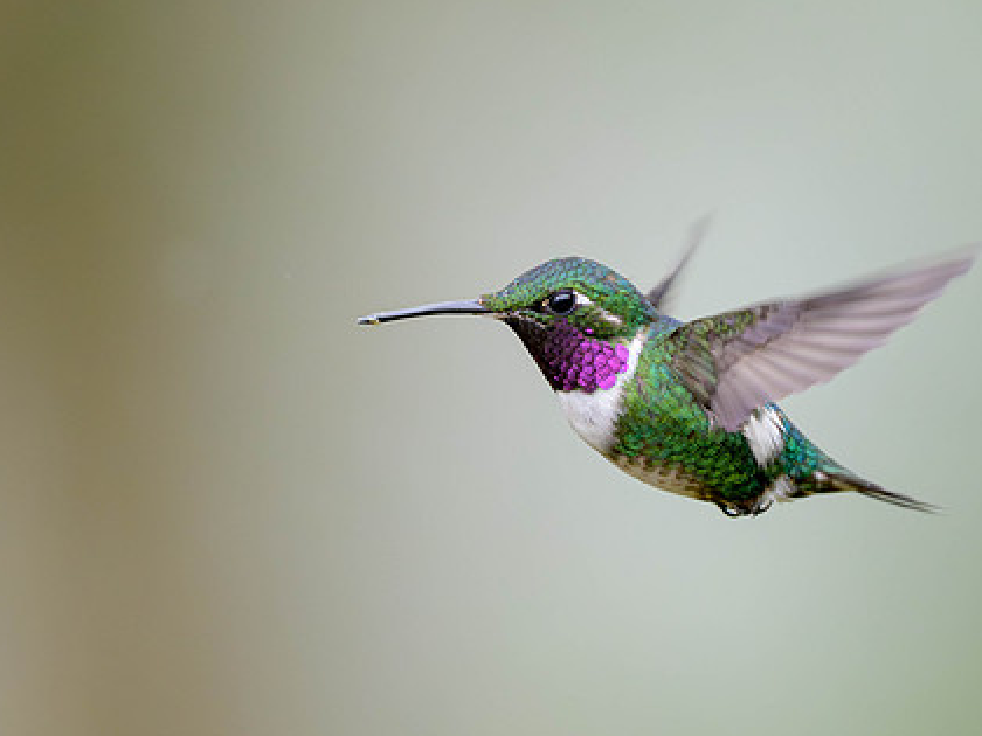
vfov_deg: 1.5
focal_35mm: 986
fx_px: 27971
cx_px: 351
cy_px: 611
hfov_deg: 2.0
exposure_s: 1/2000
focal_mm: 400
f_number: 4
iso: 2800
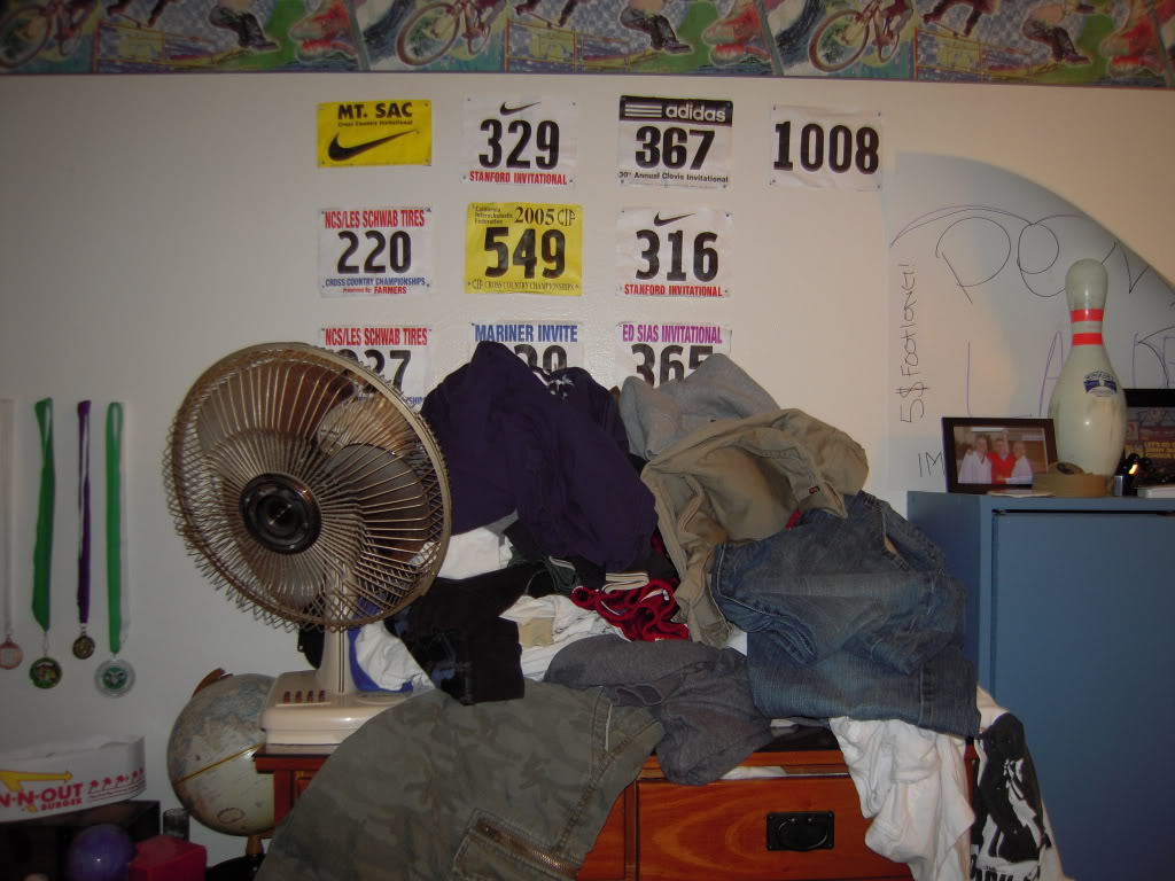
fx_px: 950
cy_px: 440
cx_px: 588
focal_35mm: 28
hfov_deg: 63.4
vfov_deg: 49.7
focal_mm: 5
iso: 100
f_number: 2.7
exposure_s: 1/20
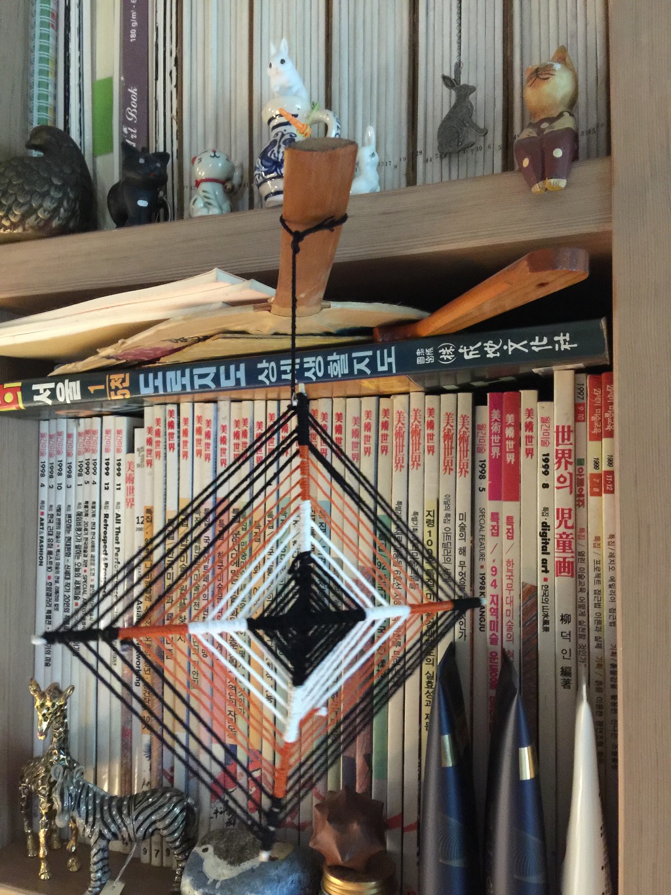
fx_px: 749
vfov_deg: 61.7
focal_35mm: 29
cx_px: 336
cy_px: 448
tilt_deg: +3.2
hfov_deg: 48.2
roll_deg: -0.9
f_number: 2.2
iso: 125
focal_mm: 4.15
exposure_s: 1/4
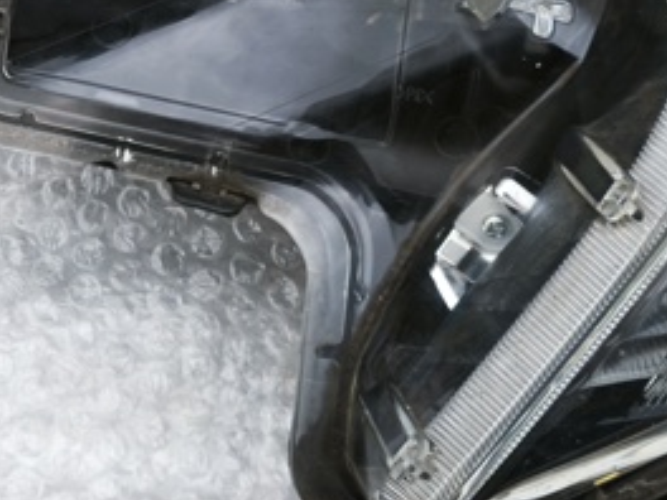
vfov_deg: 17.0
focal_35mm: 85
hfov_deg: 21.9
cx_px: -51
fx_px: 1638
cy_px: 10
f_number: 1.7
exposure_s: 1/60
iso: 400
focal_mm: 5.35
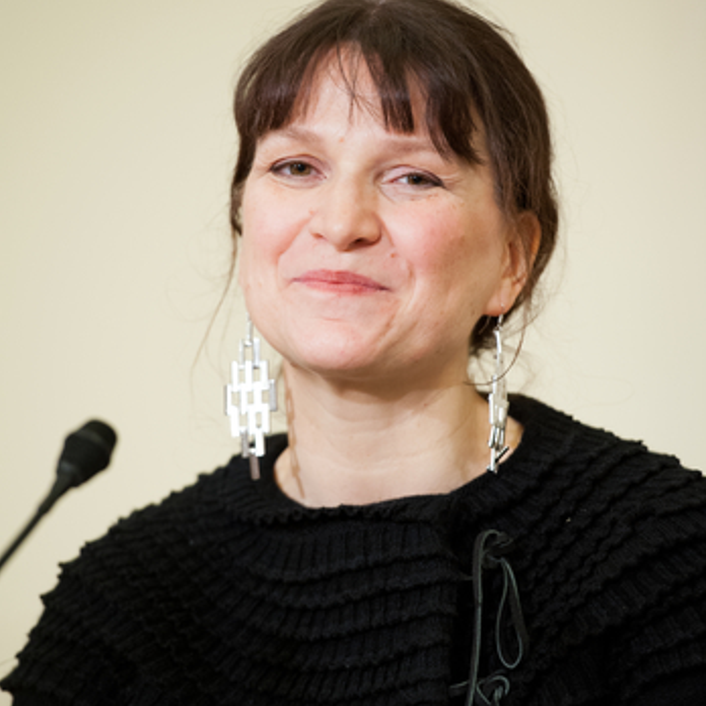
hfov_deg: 6.8
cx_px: 353
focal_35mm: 257
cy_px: 361
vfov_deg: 6.8
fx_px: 5930
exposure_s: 1/160
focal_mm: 200
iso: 2000
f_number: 3.2
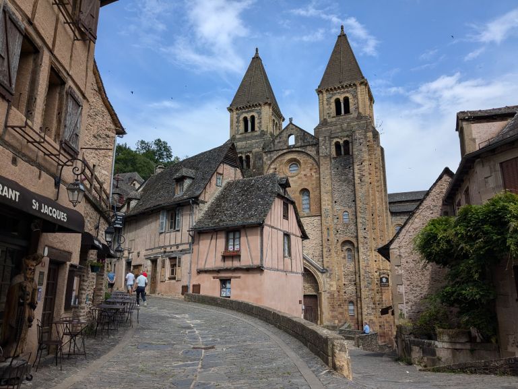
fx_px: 404
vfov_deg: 51.4
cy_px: 194
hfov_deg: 65.3
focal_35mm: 27
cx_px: 259
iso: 61
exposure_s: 1/3344
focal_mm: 4.38
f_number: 1.73
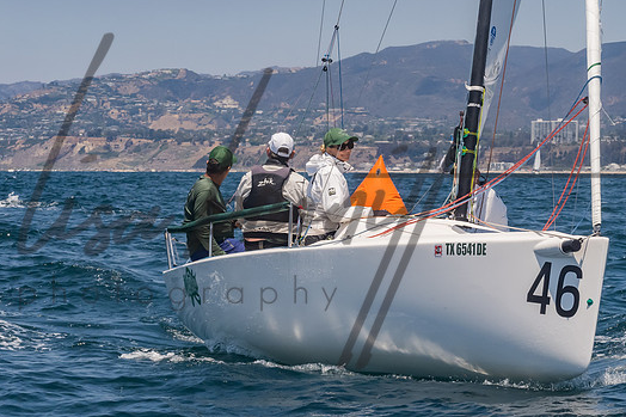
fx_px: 2746
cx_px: 259
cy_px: 201
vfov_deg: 8.7
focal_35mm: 158
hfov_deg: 13.0
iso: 640
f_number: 14
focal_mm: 86
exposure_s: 1/1250
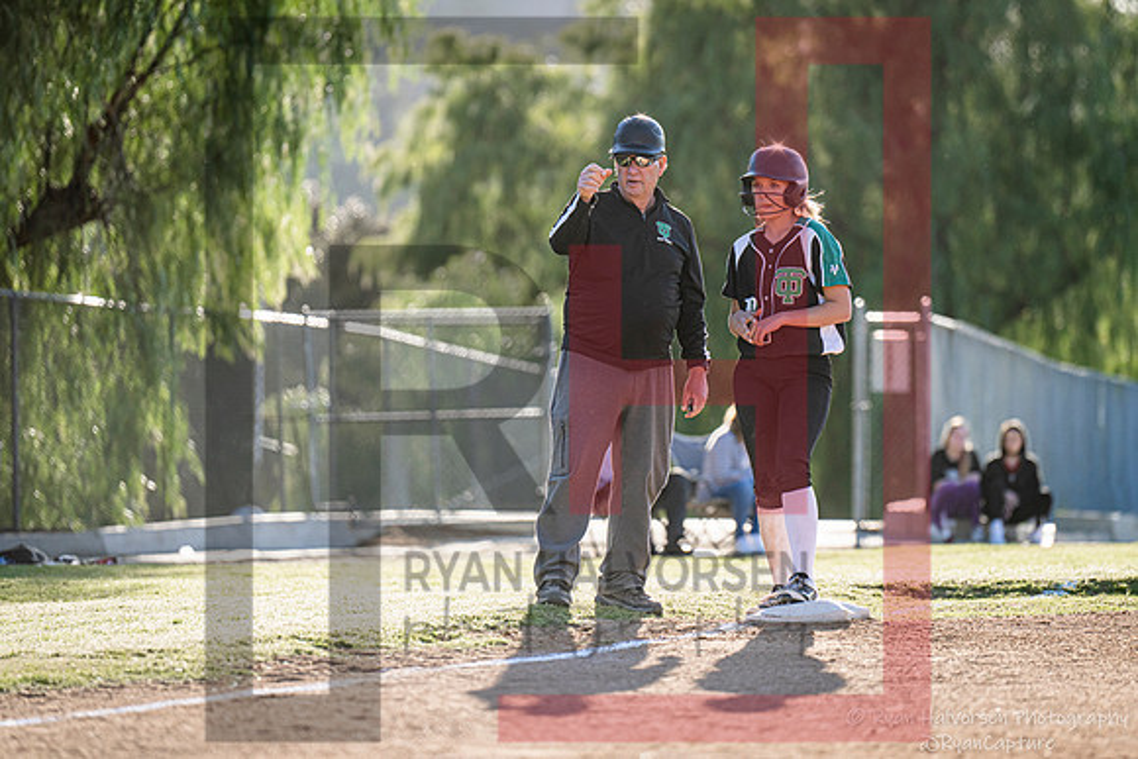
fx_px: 7215
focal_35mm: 228
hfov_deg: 9.0
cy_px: 326
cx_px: 649
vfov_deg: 6.0
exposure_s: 1/2500
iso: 400
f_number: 2.8
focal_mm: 200
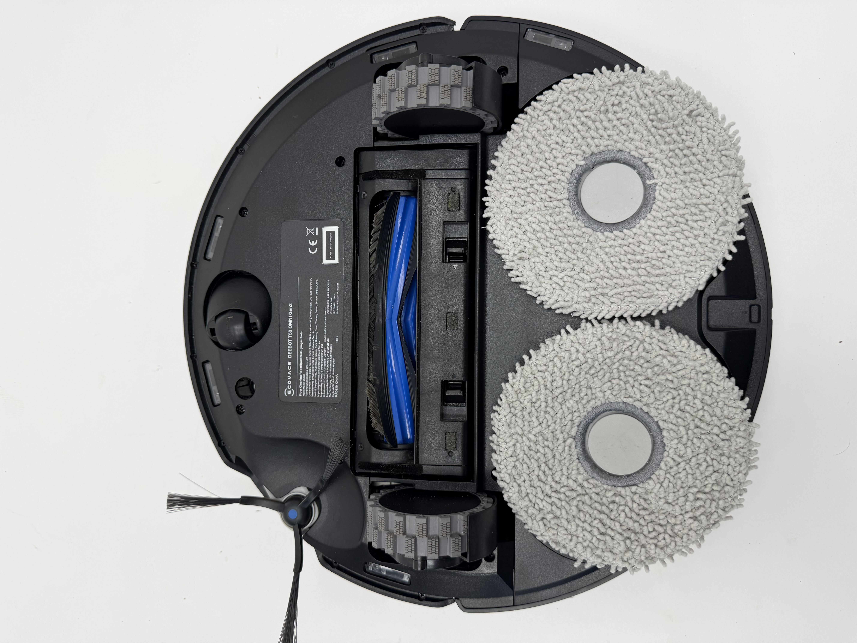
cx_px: 428
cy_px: 322
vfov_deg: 56.8
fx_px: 594
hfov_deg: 71.6
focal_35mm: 24
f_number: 1.78
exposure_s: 1/208
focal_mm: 6.76
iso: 64
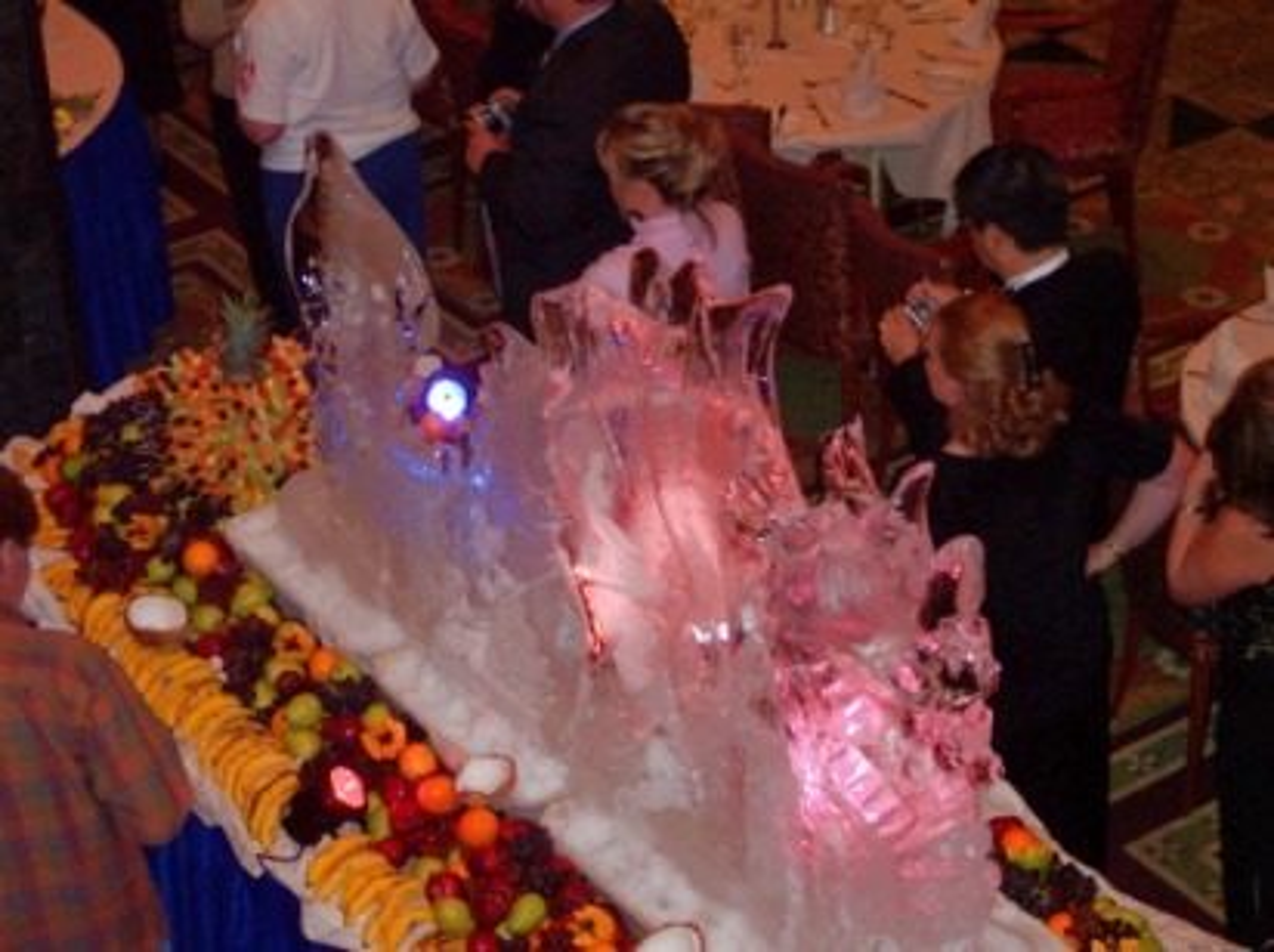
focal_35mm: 89
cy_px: 476
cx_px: 637
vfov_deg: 16.6
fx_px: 3272
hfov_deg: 22.0
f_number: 4.1
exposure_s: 1/60
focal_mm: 18.7
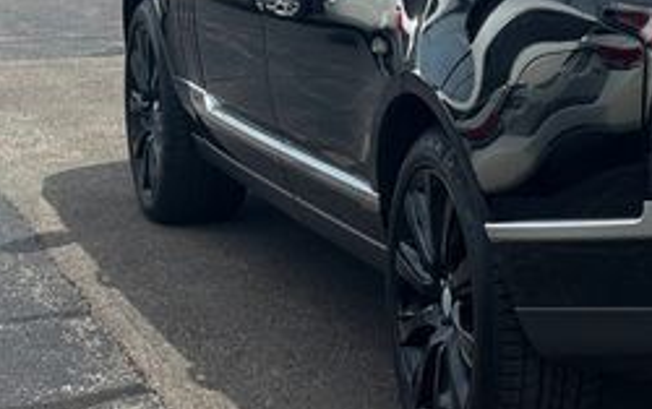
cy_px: 55
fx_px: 2313
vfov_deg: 10.1
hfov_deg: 15.5
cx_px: 748
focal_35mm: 130
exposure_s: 1/2252
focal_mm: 6.76
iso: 64
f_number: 1.78
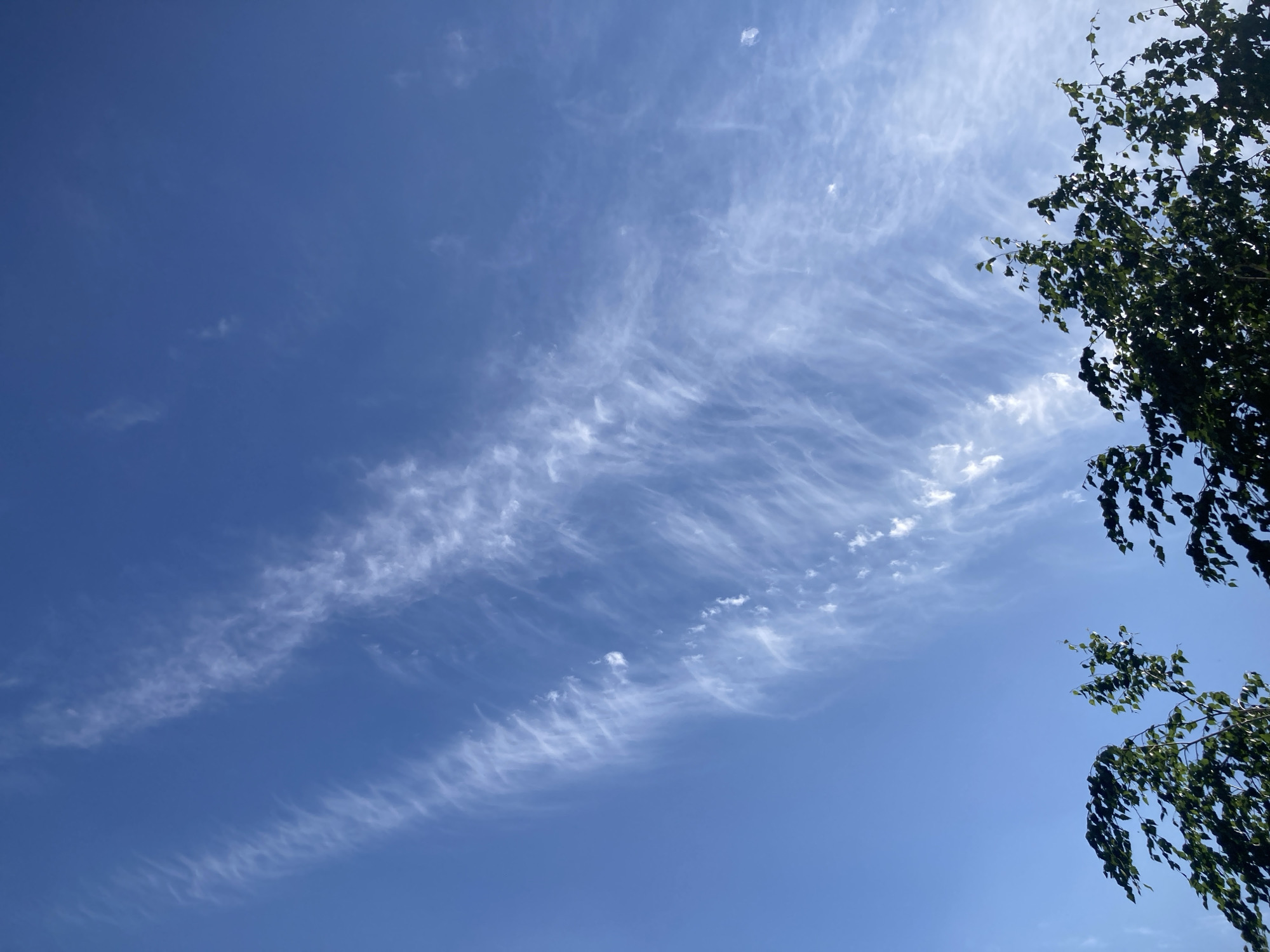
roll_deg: +1.0
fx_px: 1027
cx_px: 635
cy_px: 476
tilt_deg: +44.1
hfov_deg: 63.4
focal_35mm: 28
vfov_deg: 49.7
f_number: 1.8
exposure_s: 1/3205
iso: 20
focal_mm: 3.99
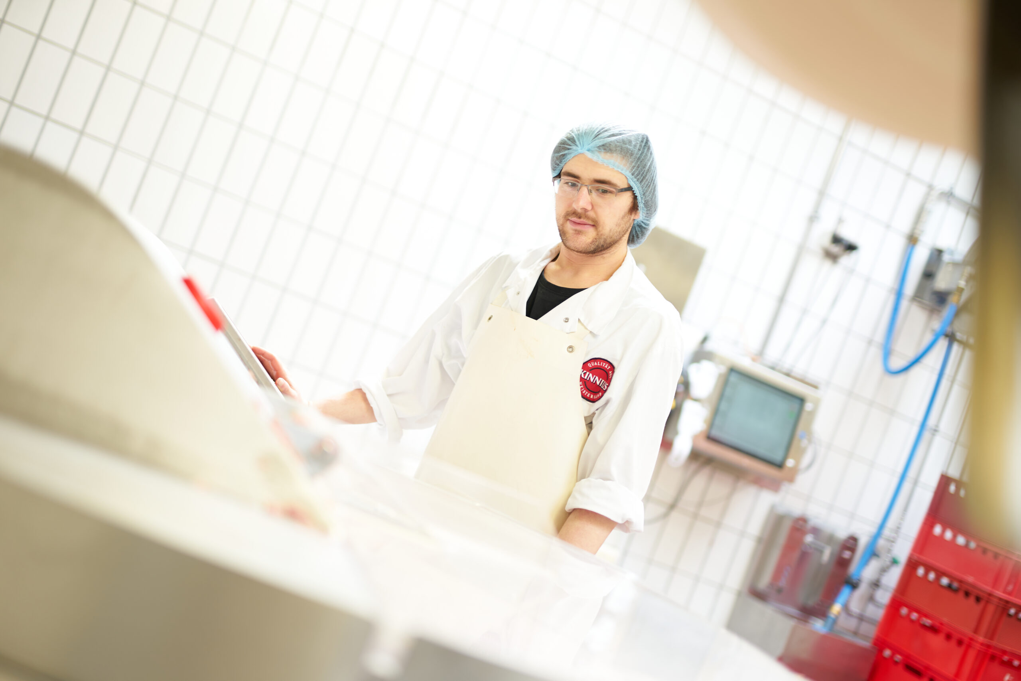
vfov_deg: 27.0
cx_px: 510
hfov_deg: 39.6
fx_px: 1418
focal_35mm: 50
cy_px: 340
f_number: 1.4
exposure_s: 1/100
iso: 100
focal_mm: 50
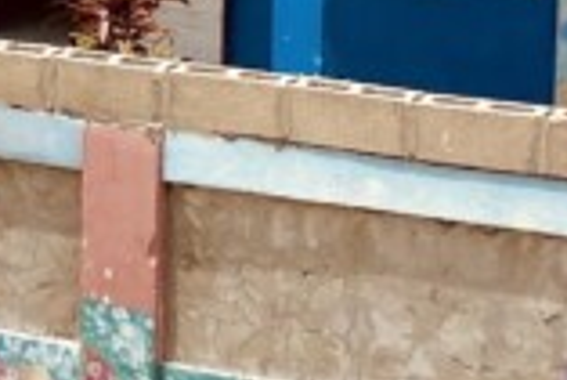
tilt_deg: -9.2
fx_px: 2775
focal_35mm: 176
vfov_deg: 7.7
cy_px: -195
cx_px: -339
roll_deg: +0.1
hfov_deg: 11.1
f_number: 1.8
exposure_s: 1/4115
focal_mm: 4.25
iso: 32
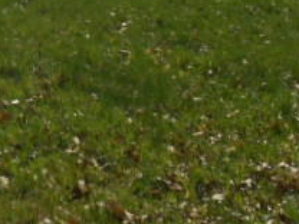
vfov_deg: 16.8
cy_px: -109
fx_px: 691
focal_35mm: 80
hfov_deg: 21.3
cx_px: -122
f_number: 3.4
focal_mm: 4.7
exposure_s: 1/800
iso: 80
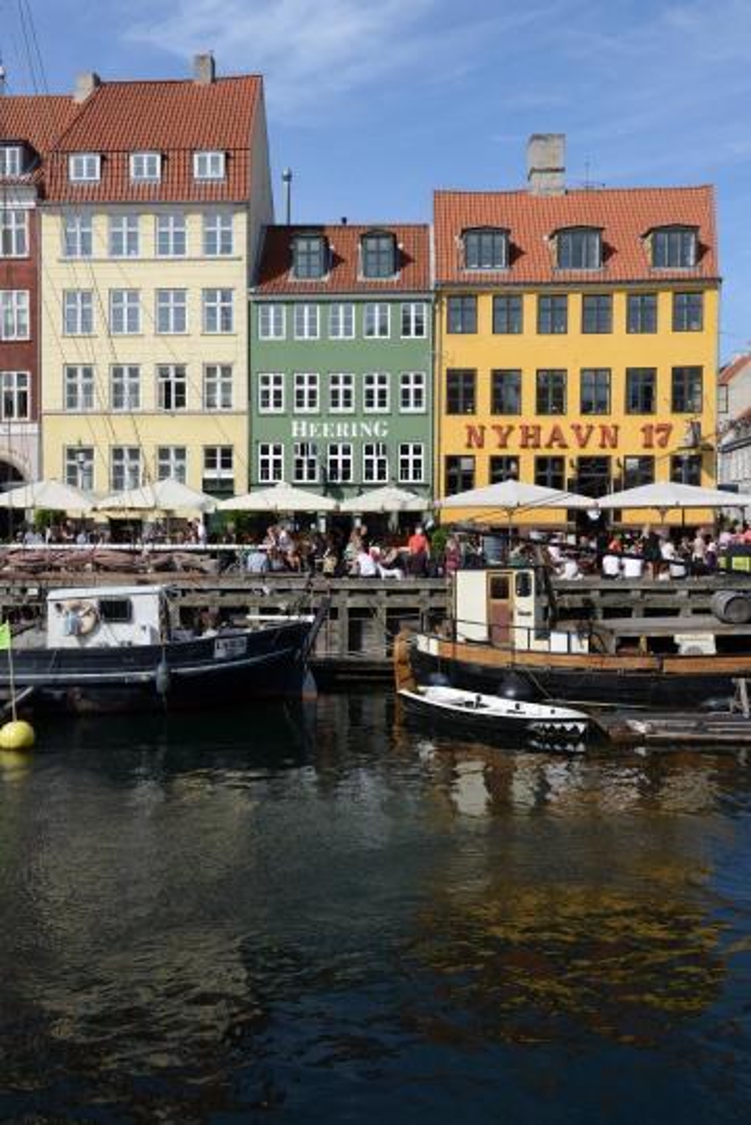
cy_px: 562
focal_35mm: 35
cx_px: 376
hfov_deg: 37.9
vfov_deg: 54.4
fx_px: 1094
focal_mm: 35
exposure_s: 1/500
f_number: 10
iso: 250
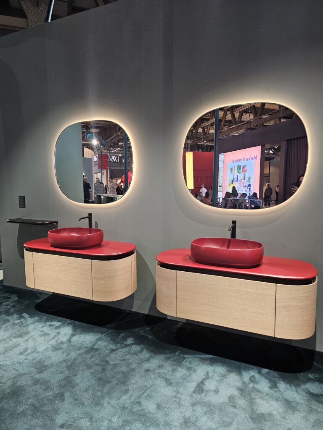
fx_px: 286
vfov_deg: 73.9
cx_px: 162
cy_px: 215
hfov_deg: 58.9
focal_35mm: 23
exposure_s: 1/100
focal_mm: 6.3
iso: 250
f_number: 1.7
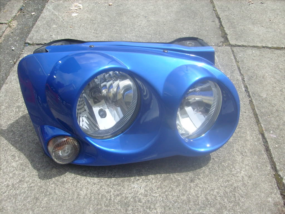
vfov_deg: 40.7
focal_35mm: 35
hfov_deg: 52.6
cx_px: 142
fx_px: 288
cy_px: 107
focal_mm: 5.8
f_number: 7.1
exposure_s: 1/250
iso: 80
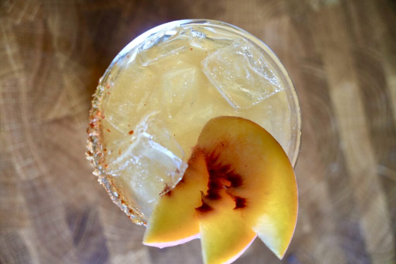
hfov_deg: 43.7
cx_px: 198
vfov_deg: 30.0
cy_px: 132
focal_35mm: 45
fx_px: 494
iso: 640
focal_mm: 29.9
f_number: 2.8
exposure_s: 1/100
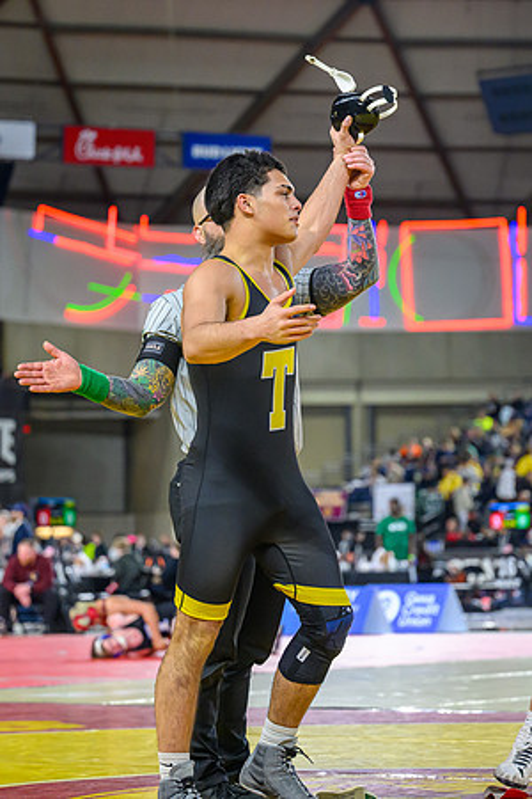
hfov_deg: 10.9
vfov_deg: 16.2
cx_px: 312
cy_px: 329
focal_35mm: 126
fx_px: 2800
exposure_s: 1/800
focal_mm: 70
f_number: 2.8
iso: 2500
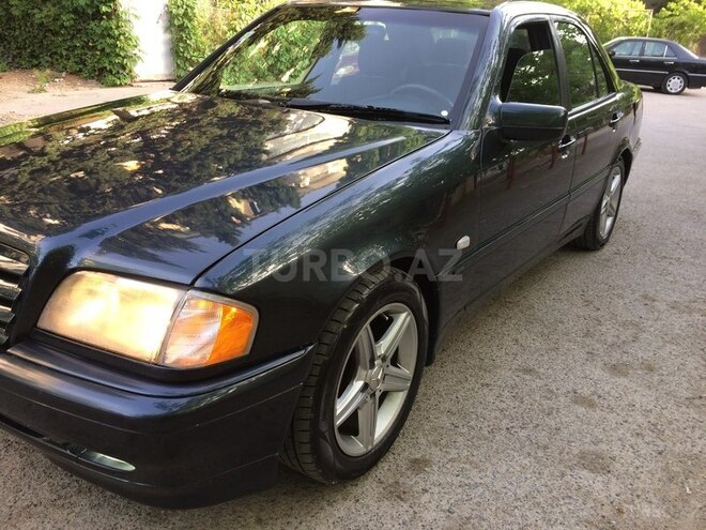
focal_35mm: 29
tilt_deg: -20.8
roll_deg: -3.5
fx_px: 591
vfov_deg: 48.2
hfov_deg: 61.7
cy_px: 265
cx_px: 353
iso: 50
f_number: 2.2
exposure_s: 1/100
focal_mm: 4.15
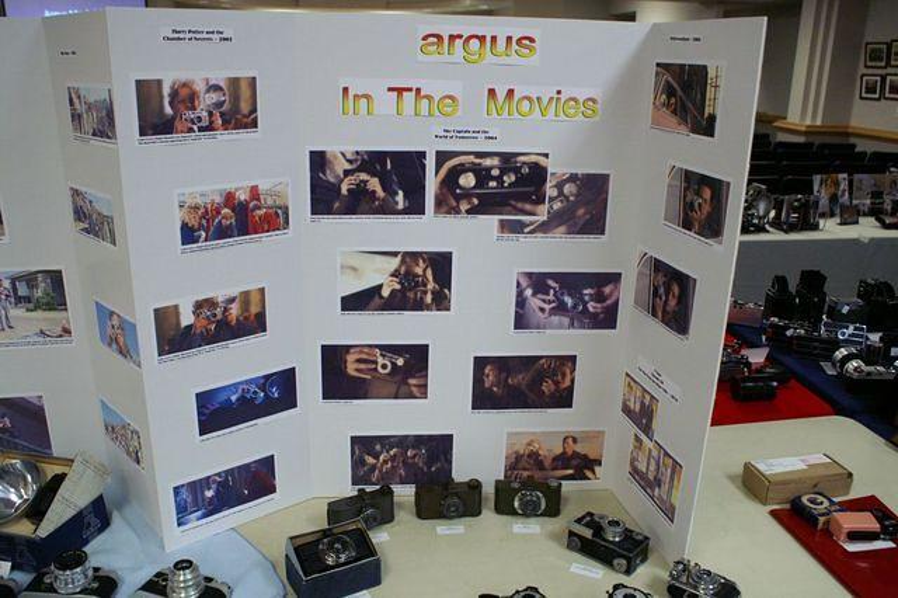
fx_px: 748
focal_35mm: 30
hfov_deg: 62.0
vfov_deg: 43.6
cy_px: 299
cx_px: 449
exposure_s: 1/160
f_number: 4
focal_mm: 20
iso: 1600
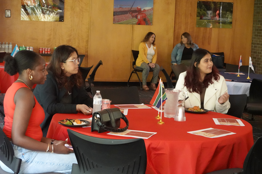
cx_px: 131
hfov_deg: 26.7
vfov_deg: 17.9
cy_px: 87
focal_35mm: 76
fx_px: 553
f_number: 4
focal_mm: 27.98
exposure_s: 1/160
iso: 4000
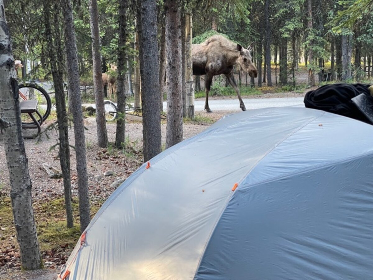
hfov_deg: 30.3
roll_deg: +2.3
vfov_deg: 22.9
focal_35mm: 64
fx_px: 690
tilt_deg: -7.8
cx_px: 186
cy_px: 140
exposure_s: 1/98
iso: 200
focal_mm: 7.5
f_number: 2.2
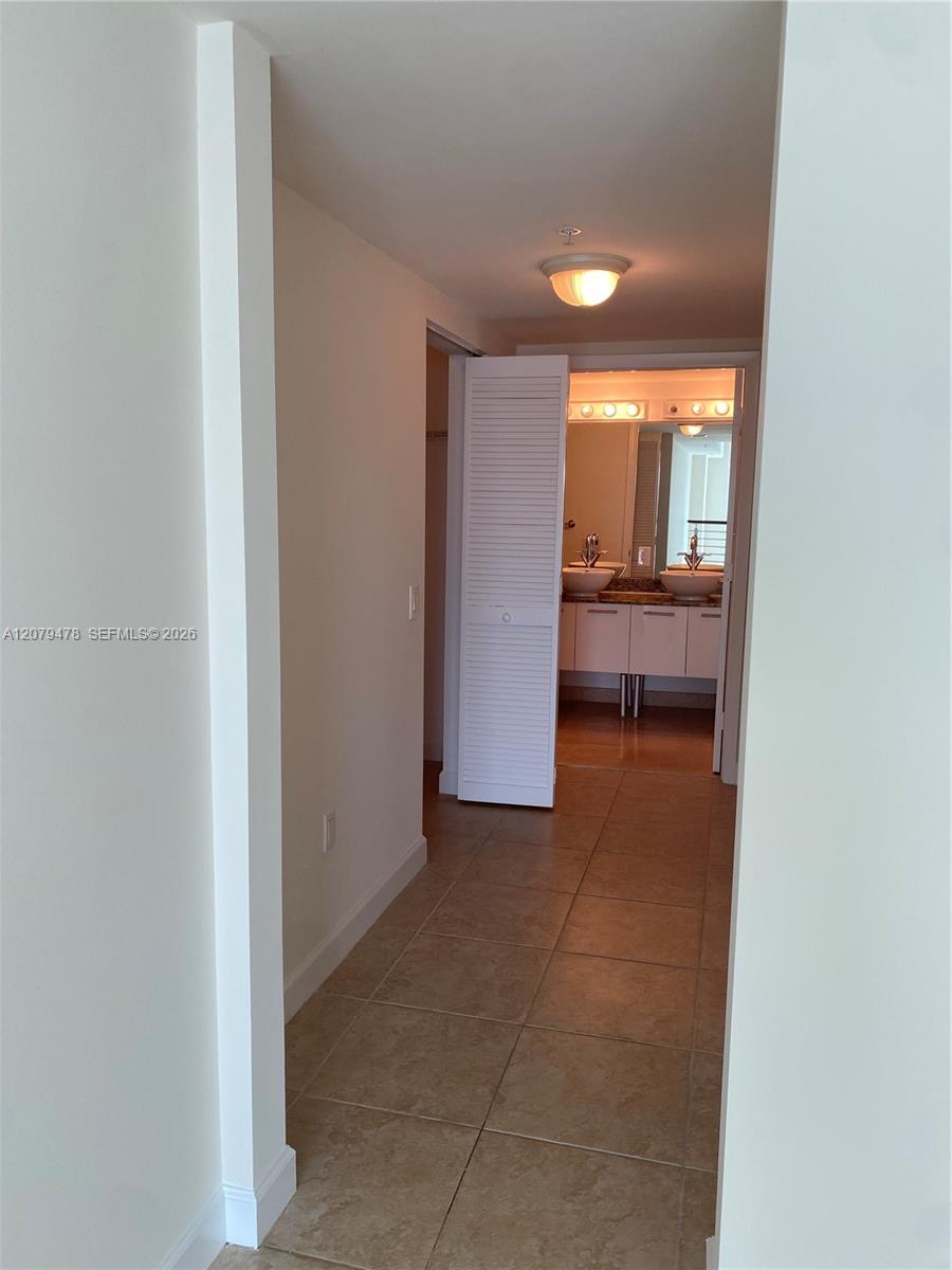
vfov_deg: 67.3
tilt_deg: -7.7
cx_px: 476
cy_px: 635
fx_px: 953
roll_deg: -1.8
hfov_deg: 53.1
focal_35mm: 26
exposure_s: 1/120
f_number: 1.8
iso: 80
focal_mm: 4.25
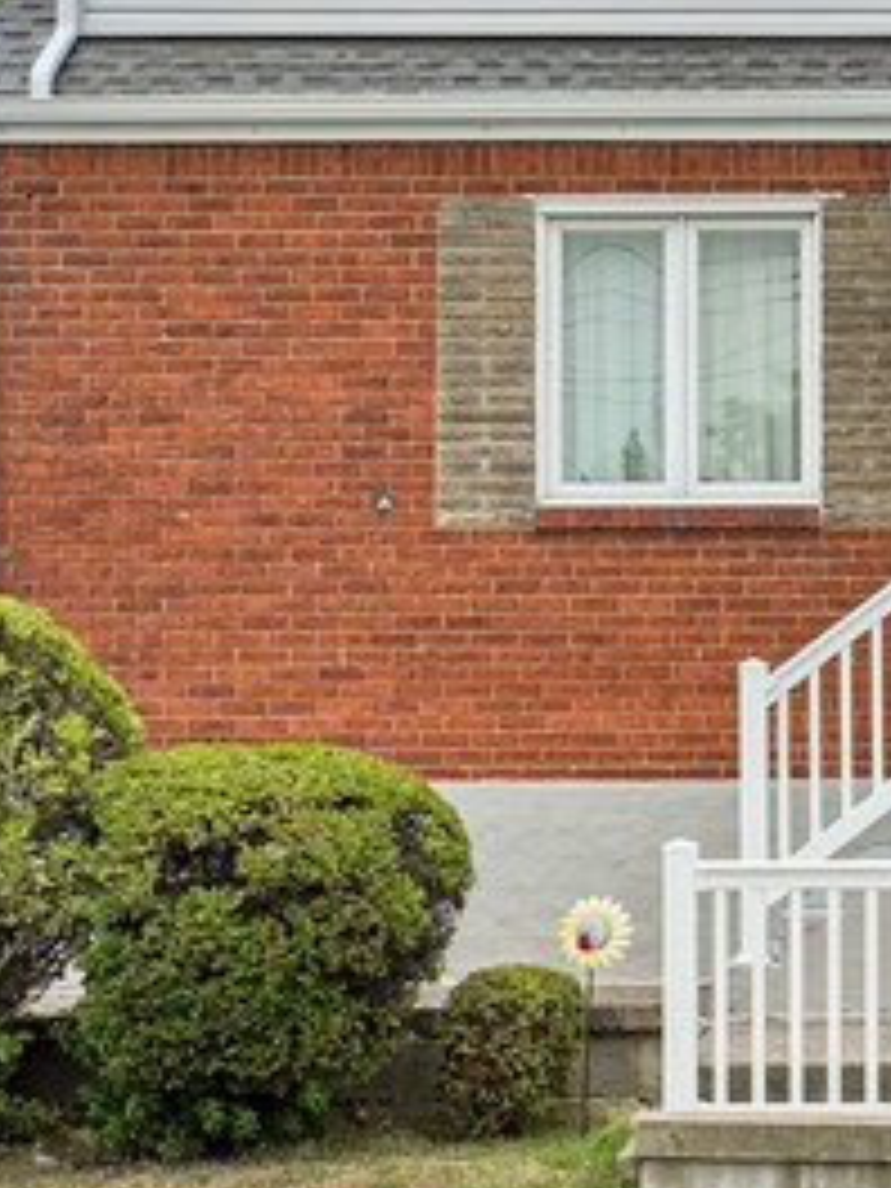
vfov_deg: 21.0
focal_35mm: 93
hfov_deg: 15.2
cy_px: 389
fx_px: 3192
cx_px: 1116
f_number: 2.8
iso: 110
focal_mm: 12.29
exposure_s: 1/3200
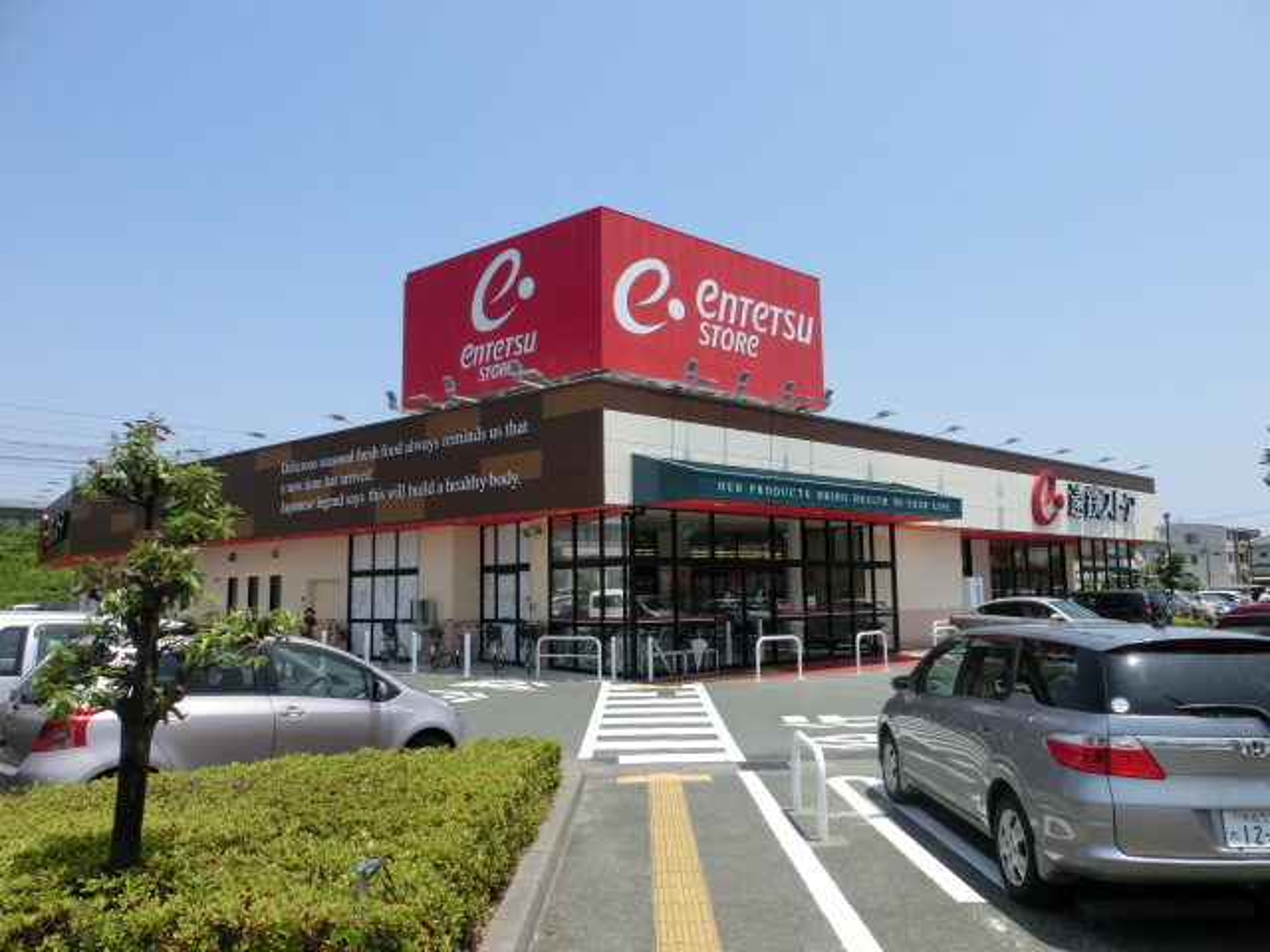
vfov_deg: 56.8
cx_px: 635
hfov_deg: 71.6
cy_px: 476
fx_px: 881
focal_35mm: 24
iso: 80
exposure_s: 1/200
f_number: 7.9
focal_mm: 4.24
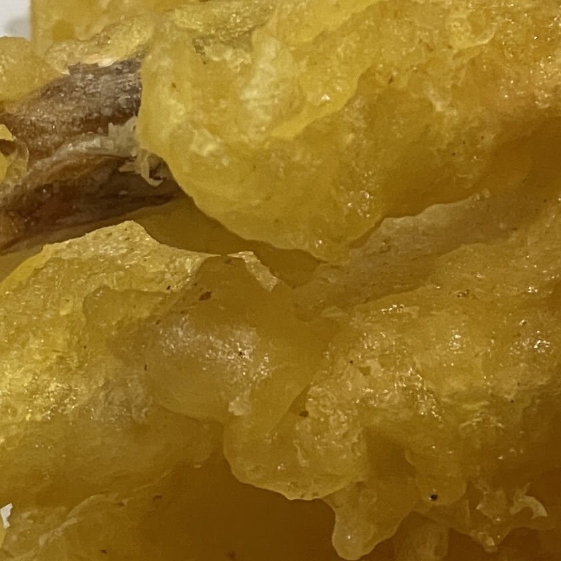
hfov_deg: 7.8
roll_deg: -1.1
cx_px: 823
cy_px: 21
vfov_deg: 7.9
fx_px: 4052
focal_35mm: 221
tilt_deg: -43.6
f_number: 2
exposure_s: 1/60
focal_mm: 6
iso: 200
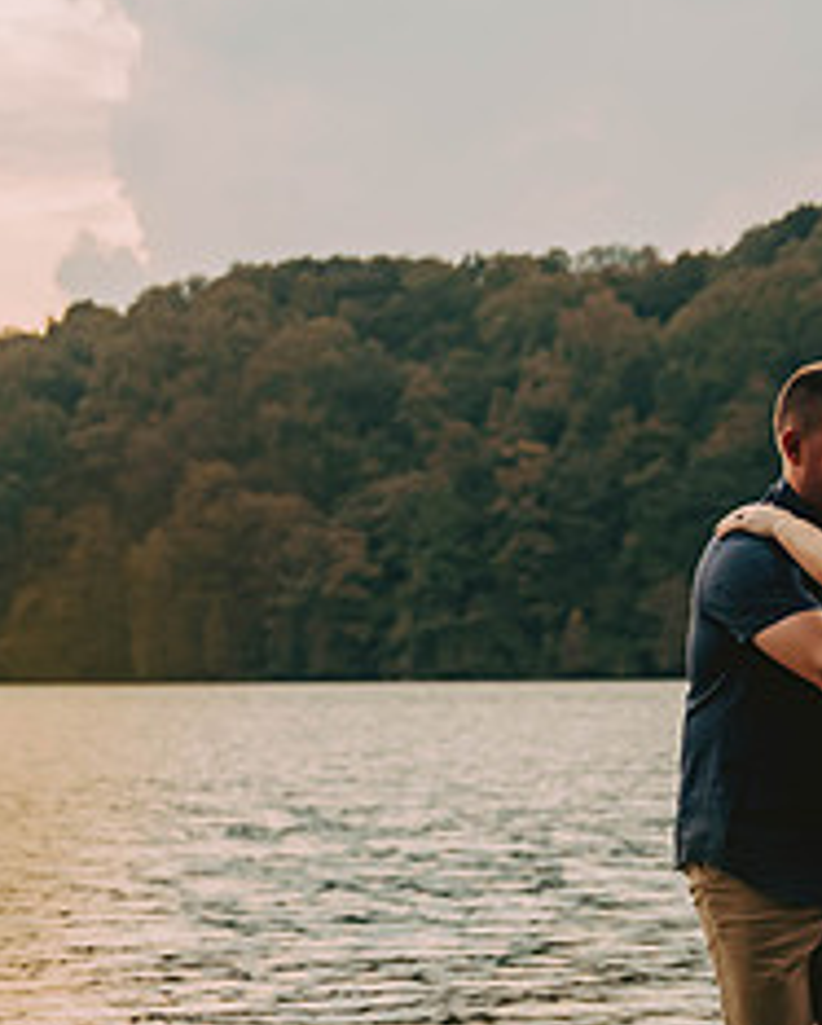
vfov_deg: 19.4
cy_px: 781
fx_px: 2974
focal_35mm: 98
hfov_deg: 15.7
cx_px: 457
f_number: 2.8
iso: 640
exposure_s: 1/2500
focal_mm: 42
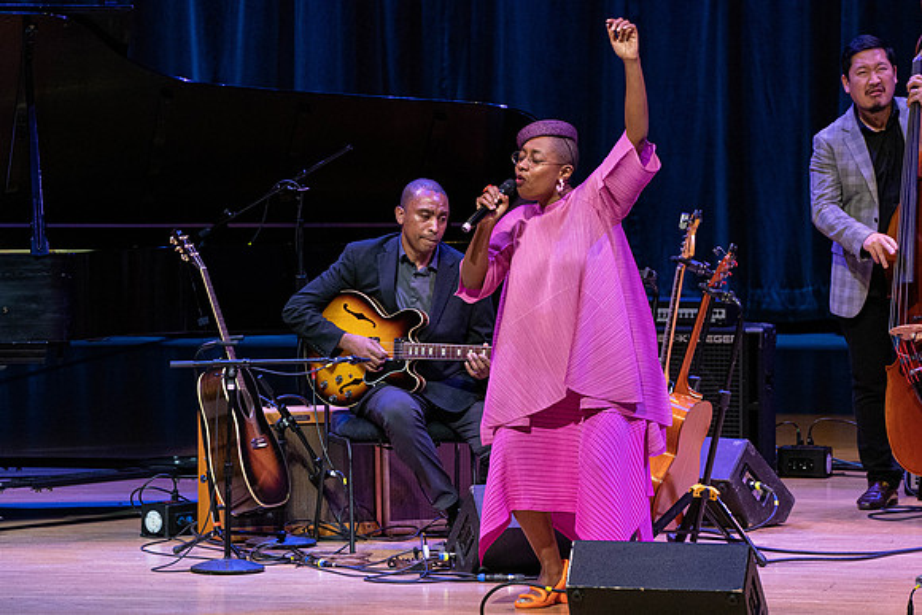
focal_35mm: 342
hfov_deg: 6.0
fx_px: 8770
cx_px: 426
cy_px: 331
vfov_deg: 4.0
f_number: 8
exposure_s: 1/320
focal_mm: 318
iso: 4000
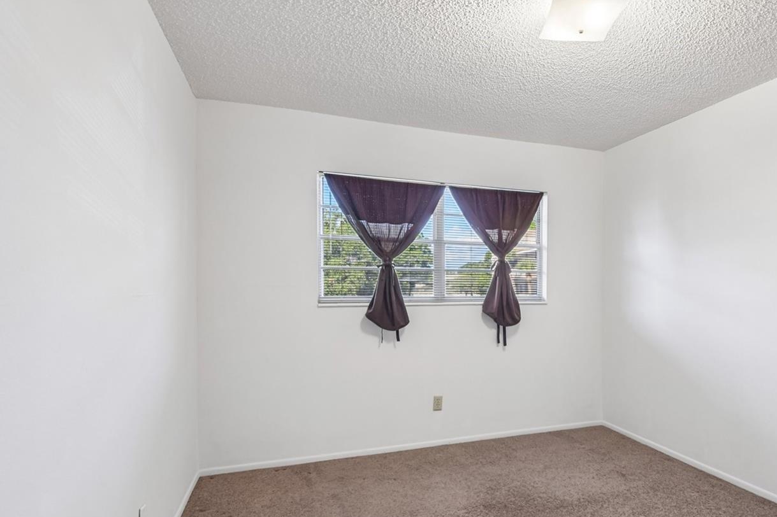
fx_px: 453
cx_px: 490
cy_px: 305
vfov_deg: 59.1
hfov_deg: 79.6
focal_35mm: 21
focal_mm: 16
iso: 400
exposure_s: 1/25
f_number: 8
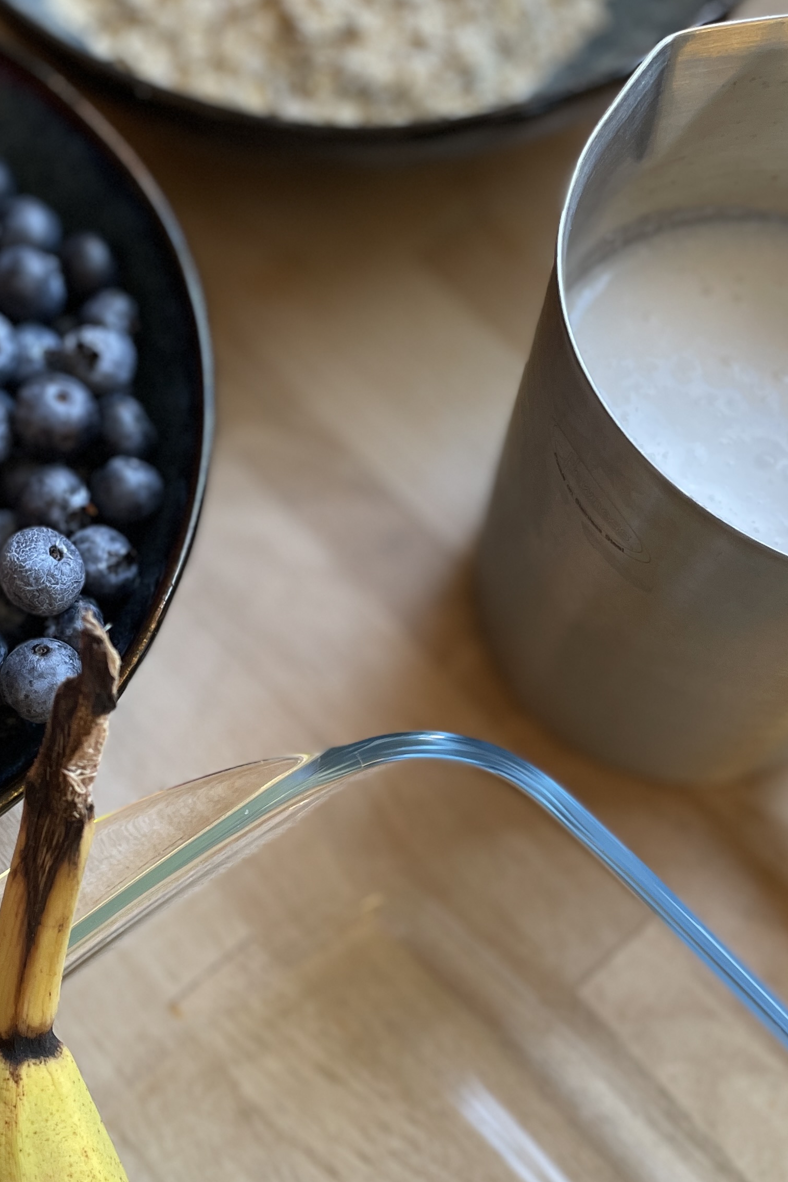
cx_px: 150
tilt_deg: -67.7
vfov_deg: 41.1
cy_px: 640
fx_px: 1576
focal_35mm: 48
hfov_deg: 27.5
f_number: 1.6
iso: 125
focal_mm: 4.2
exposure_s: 1/96
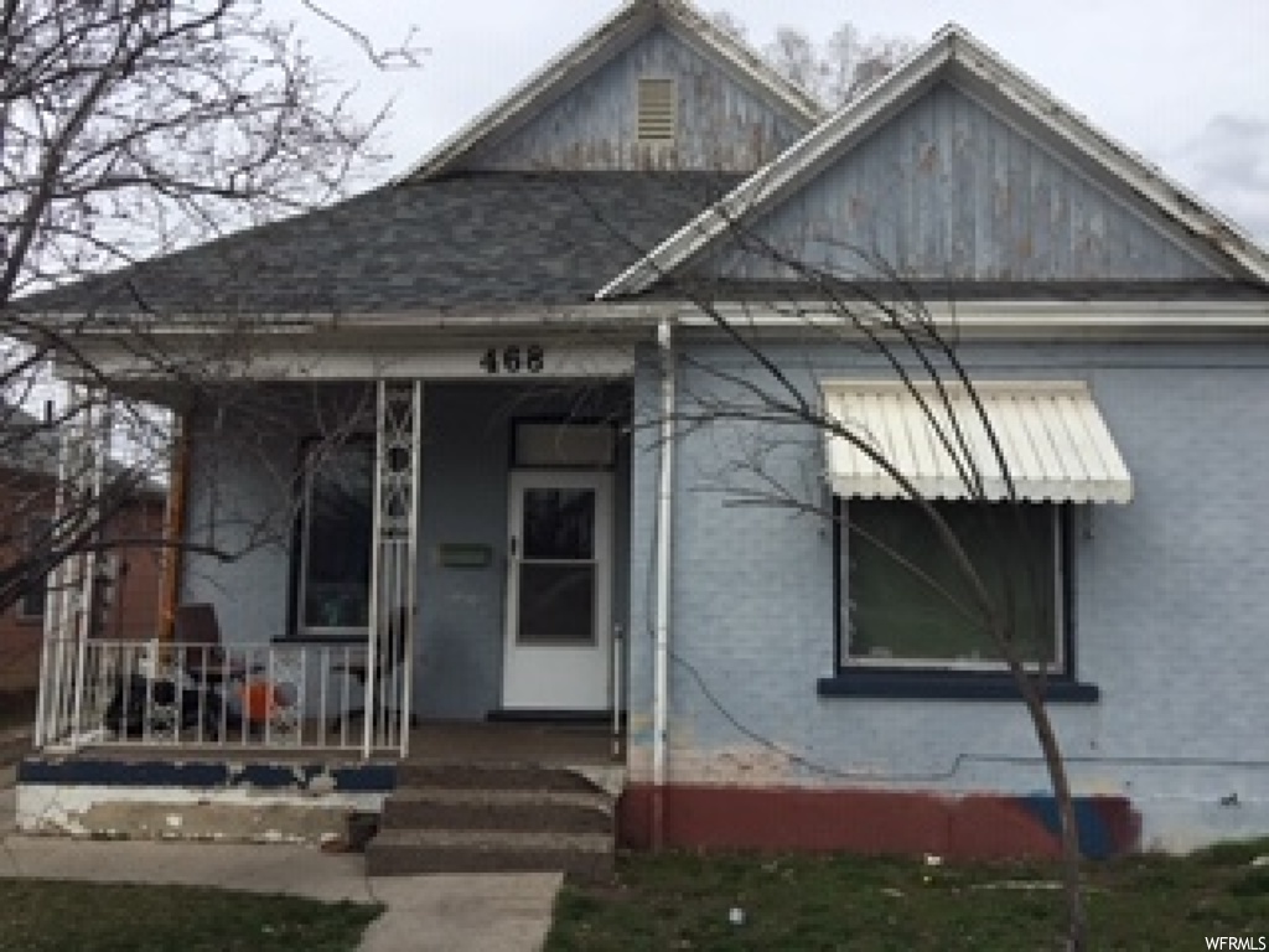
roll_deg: -2.7
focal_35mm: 29
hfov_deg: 61.7
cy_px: 476
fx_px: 1063
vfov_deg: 48.2
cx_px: 634
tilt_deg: +8.0
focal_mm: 4.15
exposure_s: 1/1522
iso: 32
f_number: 2.2
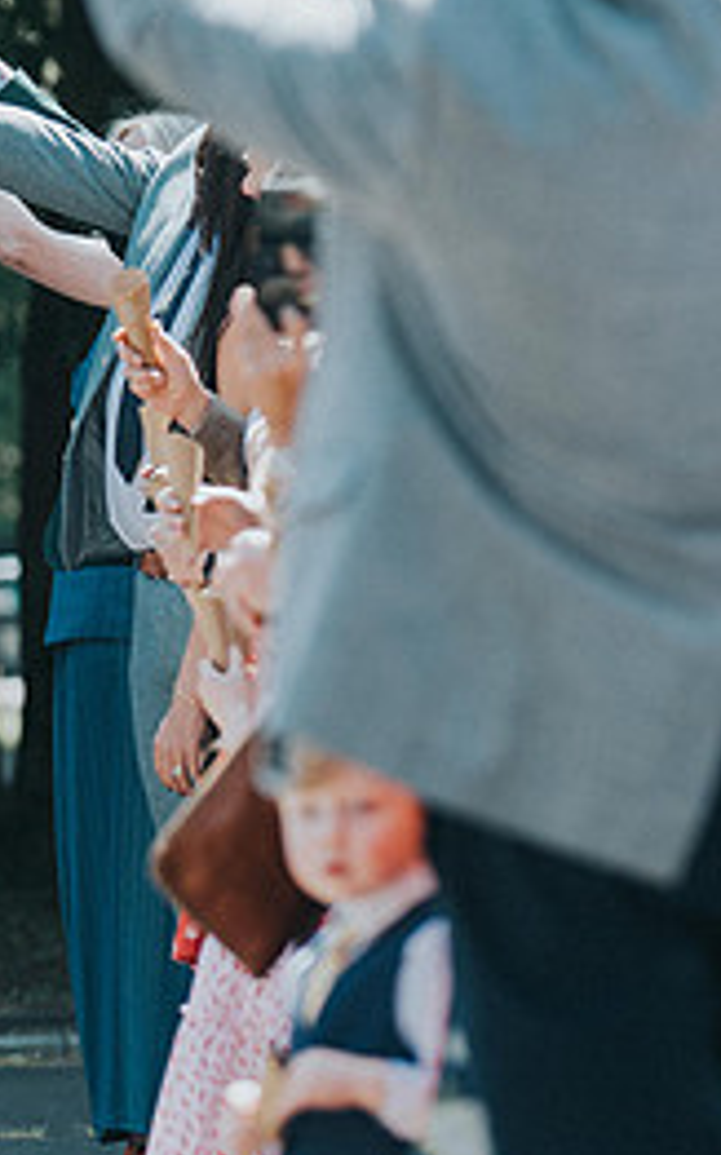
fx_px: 10035
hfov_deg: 4.1
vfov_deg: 6.6
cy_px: 458
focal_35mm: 319
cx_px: -648
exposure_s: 1/2000
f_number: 2
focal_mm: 85
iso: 250
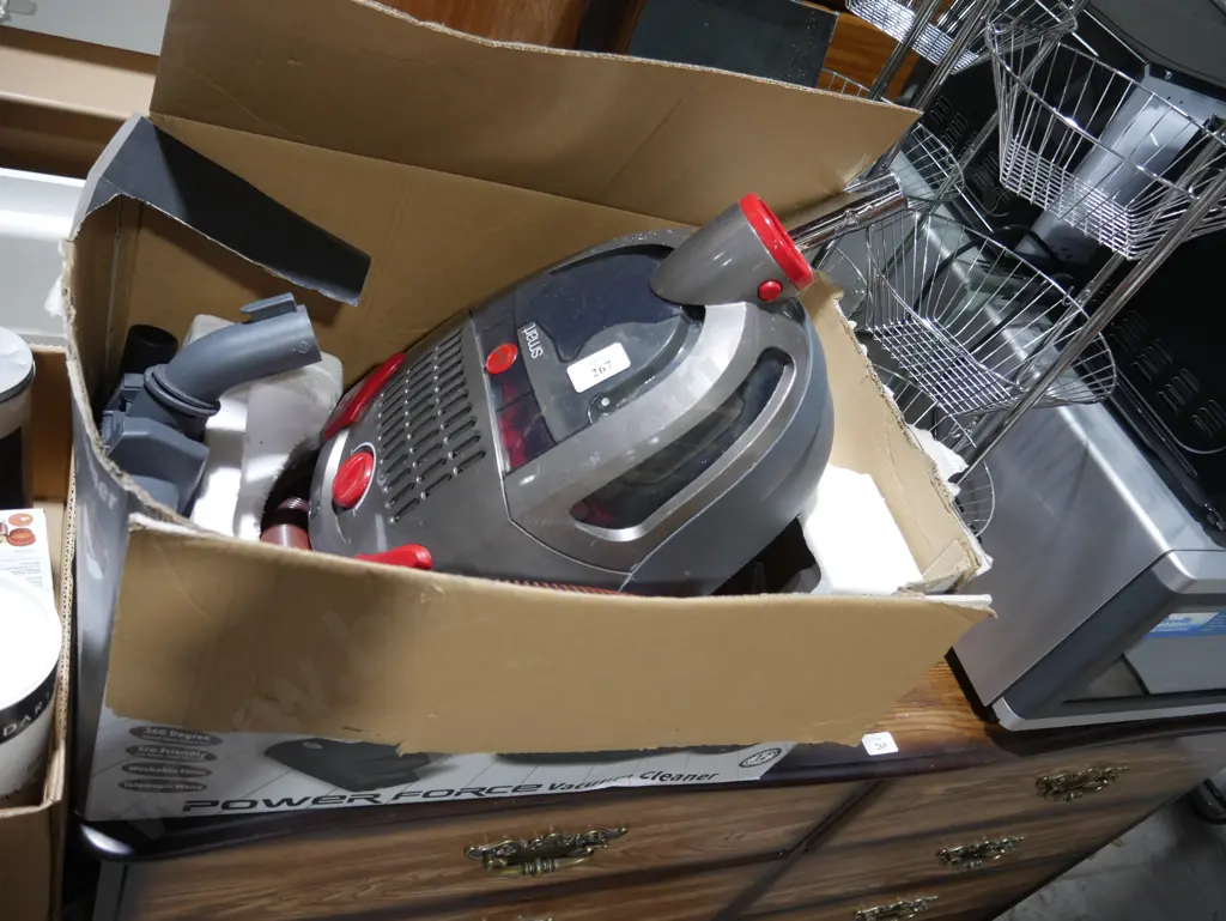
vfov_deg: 49.8
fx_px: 992
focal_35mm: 28
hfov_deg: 63.4
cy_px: 460
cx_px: 613
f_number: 3.5
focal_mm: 14
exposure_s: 1/60
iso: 320
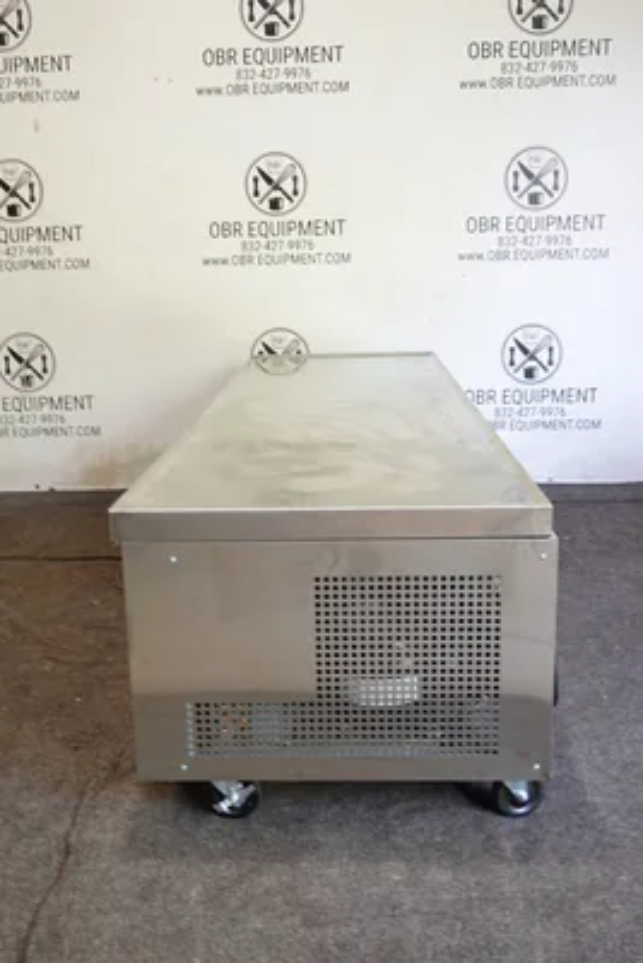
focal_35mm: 40
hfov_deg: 33.4
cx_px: 322
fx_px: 1071
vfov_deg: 48.4
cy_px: 482
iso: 125
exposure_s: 1/8
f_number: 4
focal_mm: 14.99
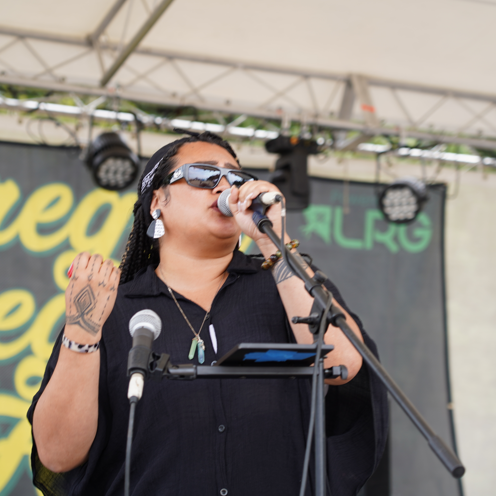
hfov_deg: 16.7
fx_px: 1686
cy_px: 248
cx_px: 221
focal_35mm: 104
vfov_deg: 16.7
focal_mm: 81
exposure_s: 1/125
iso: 100
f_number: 4
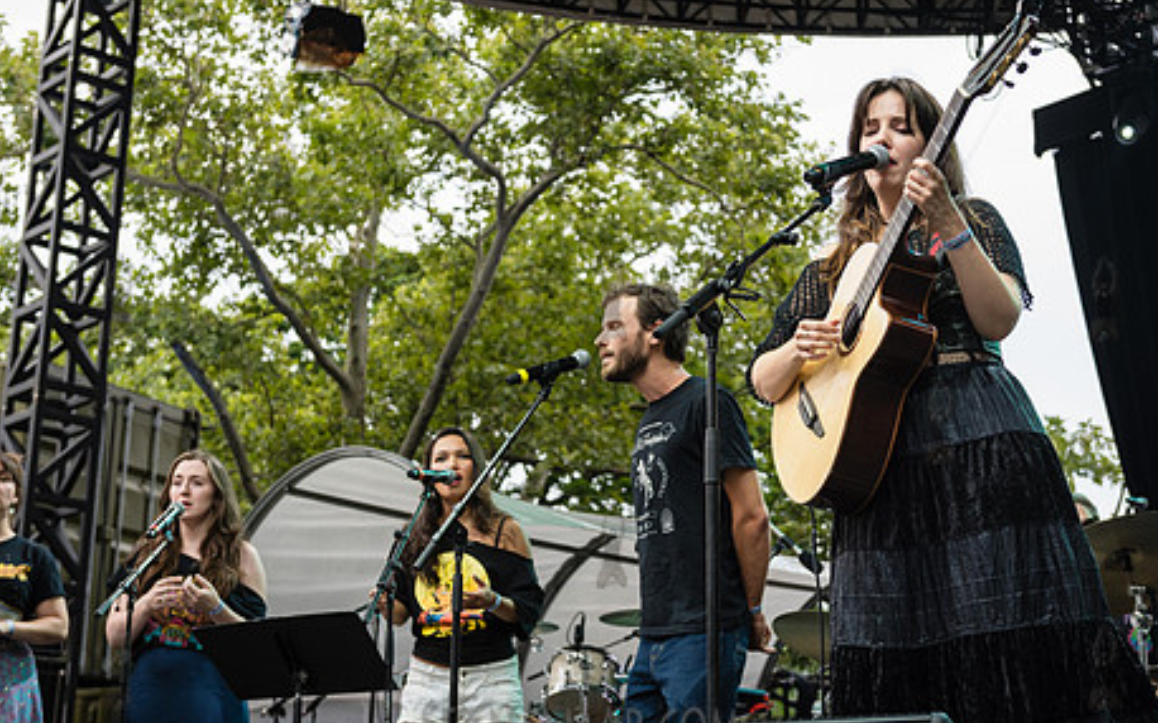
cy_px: 277
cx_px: 643
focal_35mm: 60
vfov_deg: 21.6
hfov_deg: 34.0
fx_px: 1893
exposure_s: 1/500
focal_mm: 44
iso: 500
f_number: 3.5
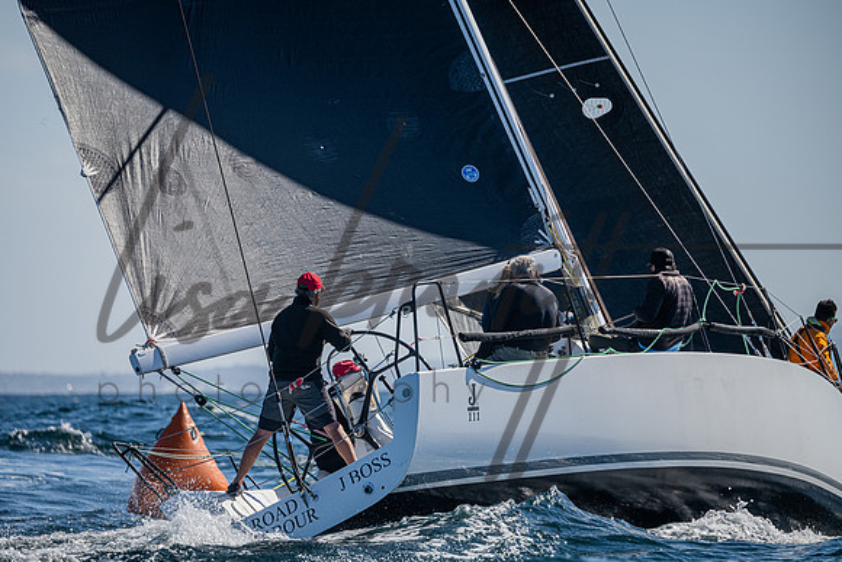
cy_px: 282
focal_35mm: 316
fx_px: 7393
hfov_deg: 6.5
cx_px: 400
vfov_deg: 4.4
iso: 400
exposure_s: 1/4000
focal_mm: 290
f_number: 5.3
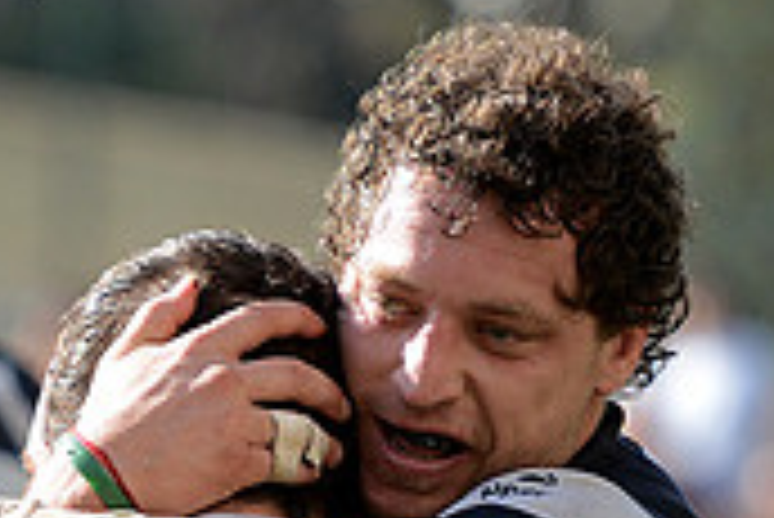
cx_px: 234
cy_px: 845
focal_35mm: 455
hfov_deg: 4.5
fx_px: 9790
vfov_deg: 3.0
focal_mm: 135
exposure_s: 1/1000
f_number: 2.8
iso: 320
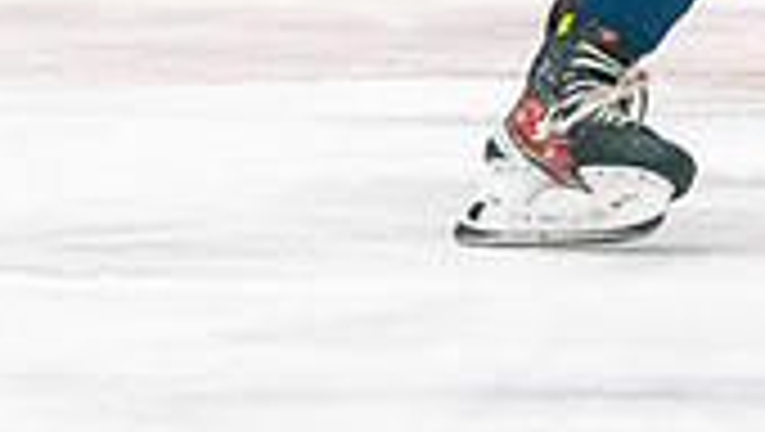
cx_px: 981
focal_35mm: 1119
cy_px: -242
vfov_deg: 1.1
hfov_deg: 1.9
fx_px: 22720
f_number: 2.8
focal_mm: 200
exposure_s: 1/1600
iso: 4000
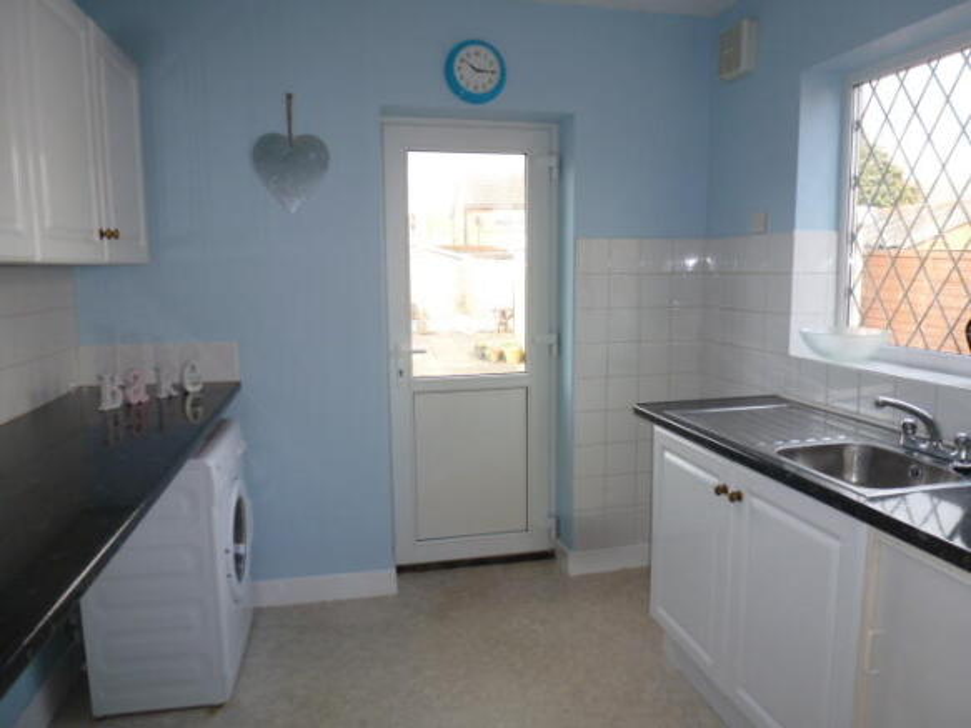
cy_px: 364
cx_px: 486
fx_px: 673
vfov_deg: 56.8
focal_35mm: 24
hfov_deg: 71.6
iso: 100
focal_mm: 4.3
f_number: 3.3
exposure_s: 1/100
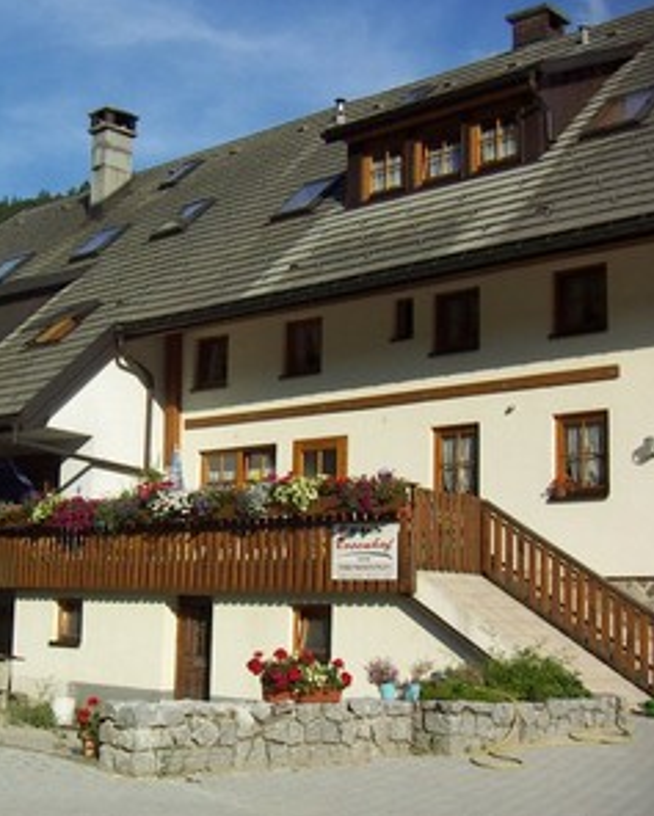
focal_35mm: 54
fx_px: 1306
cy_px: 411
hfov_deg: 27.5
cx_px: 127
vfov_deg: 34.7
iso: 50
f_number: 6.7
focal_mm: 5.5
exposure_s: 1/200
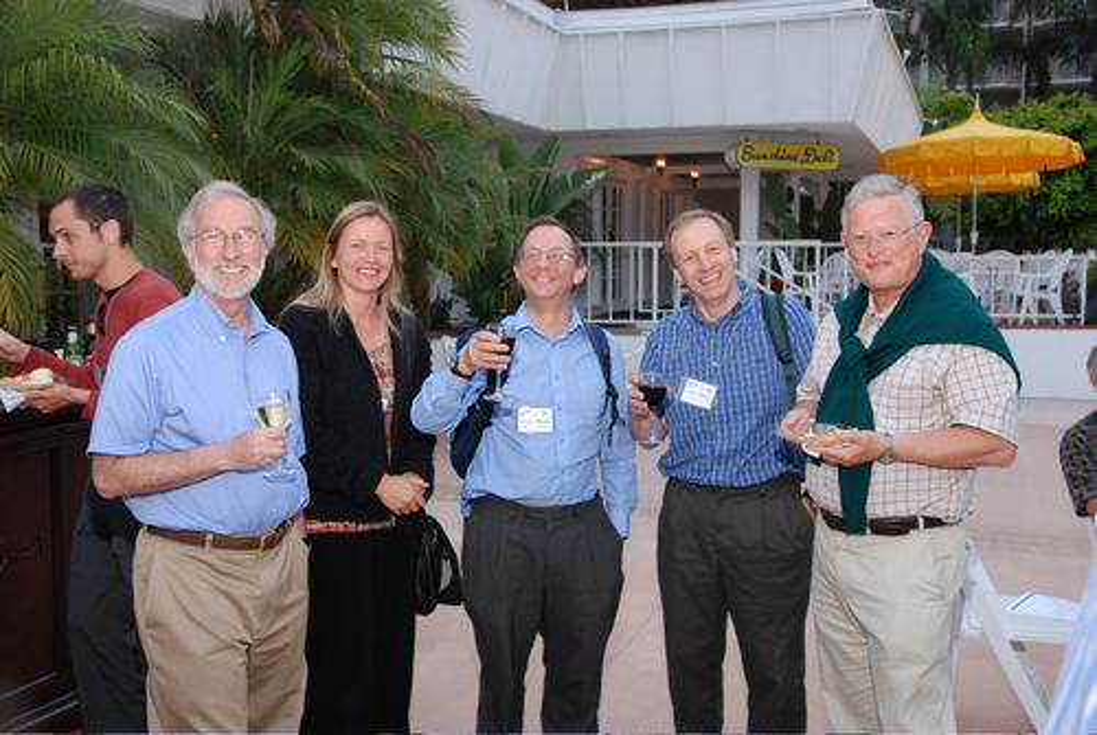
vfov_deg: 34.3
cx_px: 548
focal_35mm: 39
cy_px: 368
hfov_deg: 49.5
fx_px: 1190
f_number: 5.6
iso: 400
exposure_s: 1/60
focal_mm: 26
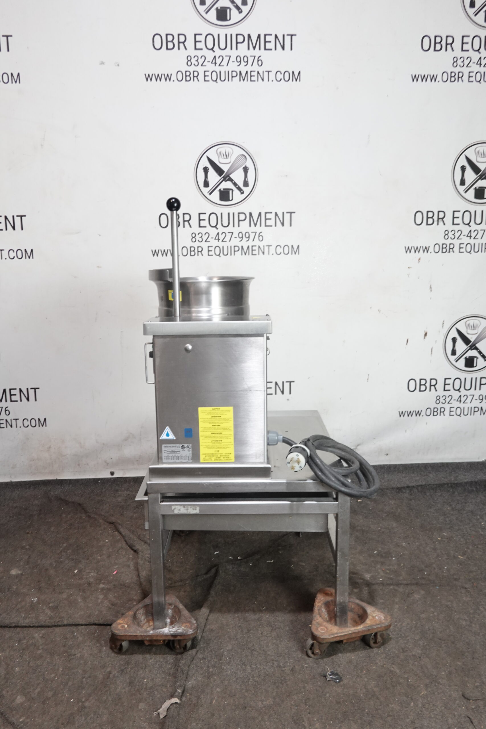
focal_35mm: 29
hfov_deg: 45.0
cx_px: 243
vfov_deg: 63.7
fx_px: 587
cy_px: 364
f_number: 3.2
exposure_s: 1/30
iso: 500
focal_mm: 10.83
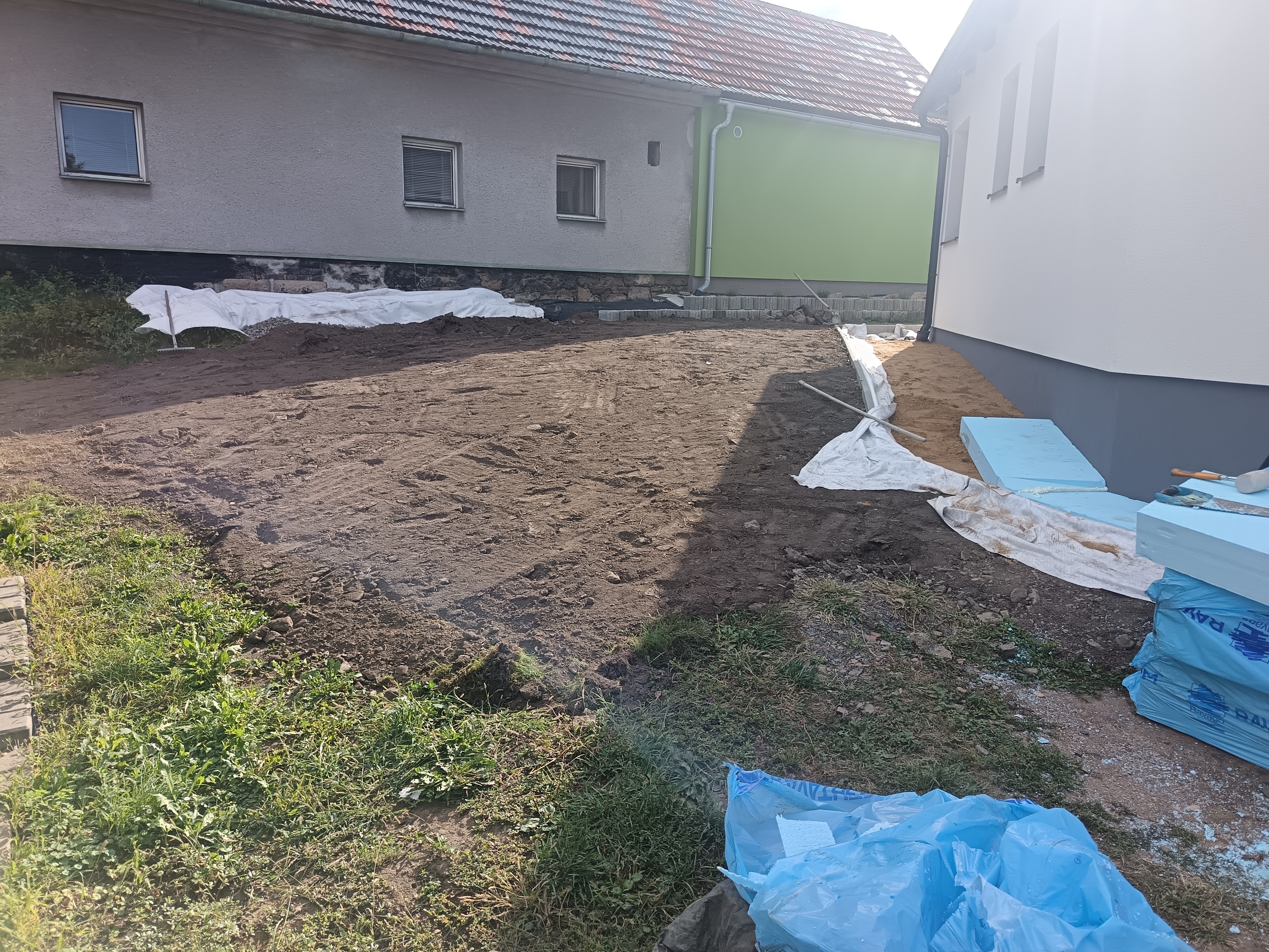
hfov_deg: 71.6
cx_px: 634
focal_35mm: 24
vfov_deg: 56.8
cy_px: 476
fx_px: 880
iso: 351
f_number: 1.75
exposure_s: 1/900
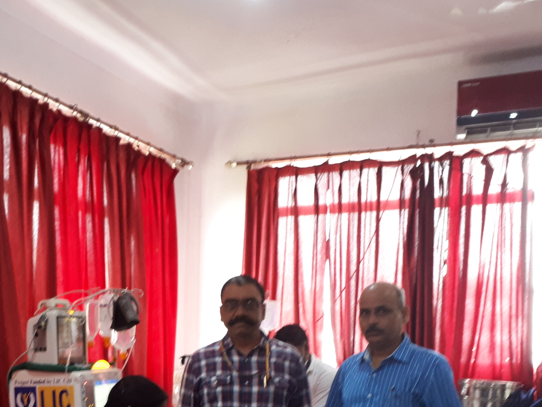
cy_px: 388
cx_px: 99
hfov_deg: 34.9
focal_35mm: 53
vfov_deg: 26.4
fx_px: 830
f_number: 1.9
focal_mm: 3.6
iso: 160
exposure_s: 1/20
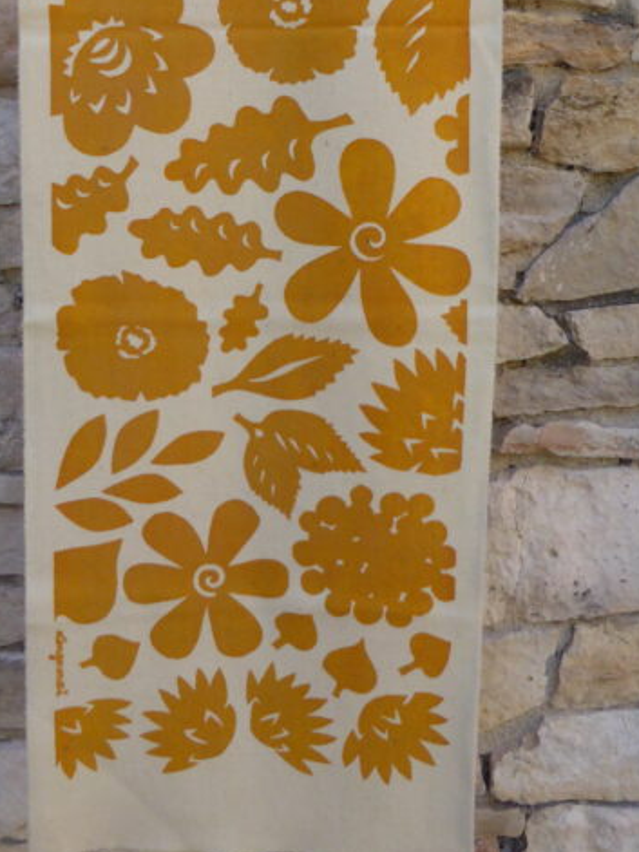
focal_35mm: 36
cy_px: 258
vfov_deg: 50.1
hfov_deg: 39.6
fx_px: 886
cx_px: 300
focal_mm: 4.3
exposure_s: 1/800
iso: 400
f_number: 3.3
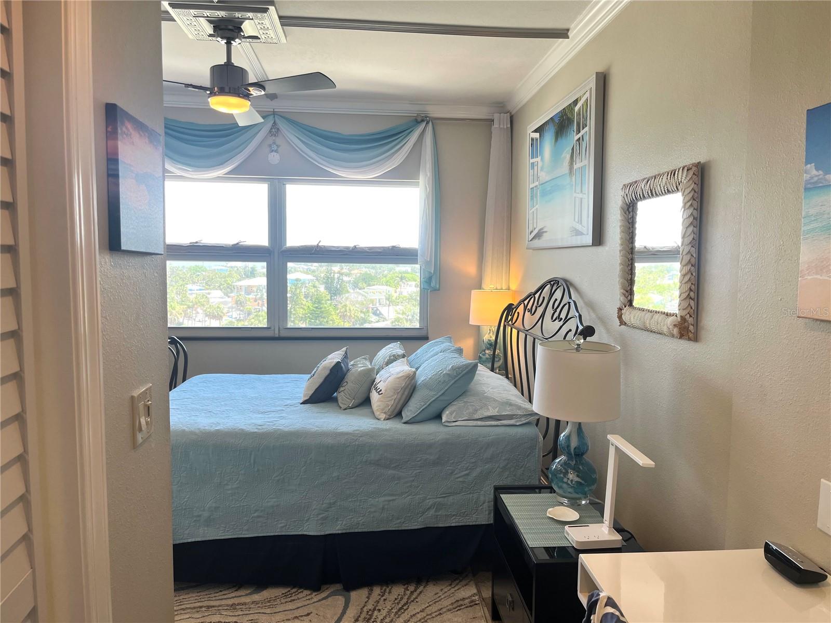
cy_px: 312
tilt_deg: -5.2
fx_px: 624
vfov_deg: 53.1
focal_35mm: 26
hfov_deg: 67.3
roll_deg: -1.0
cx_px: 416
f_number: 1.6
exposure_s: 1/120
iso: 50
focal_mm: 5.1
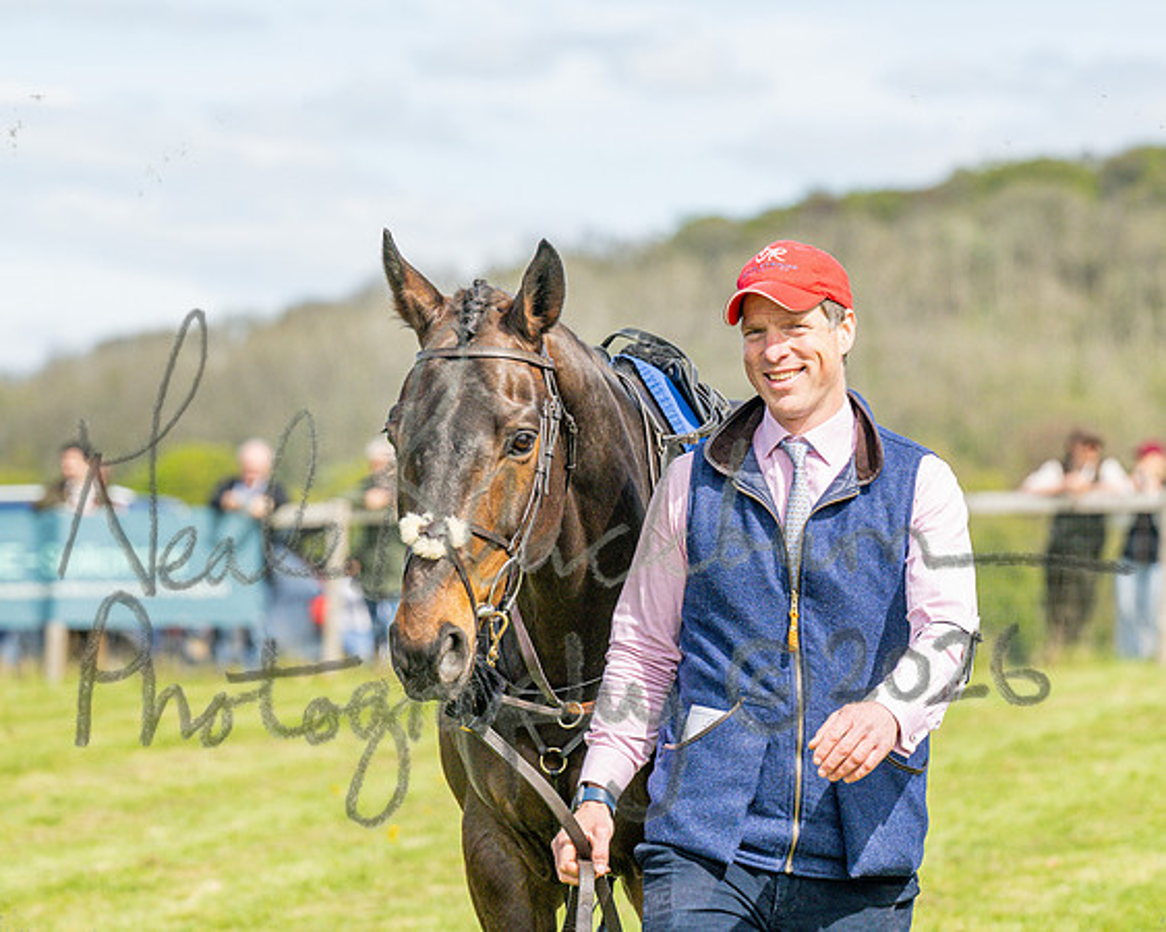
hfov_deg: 8.5
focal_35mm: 228
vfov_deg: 6.8
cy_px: 466
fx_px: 7851
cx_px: 583
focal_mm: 135
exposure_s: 1/2500
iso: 400
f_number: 4.5
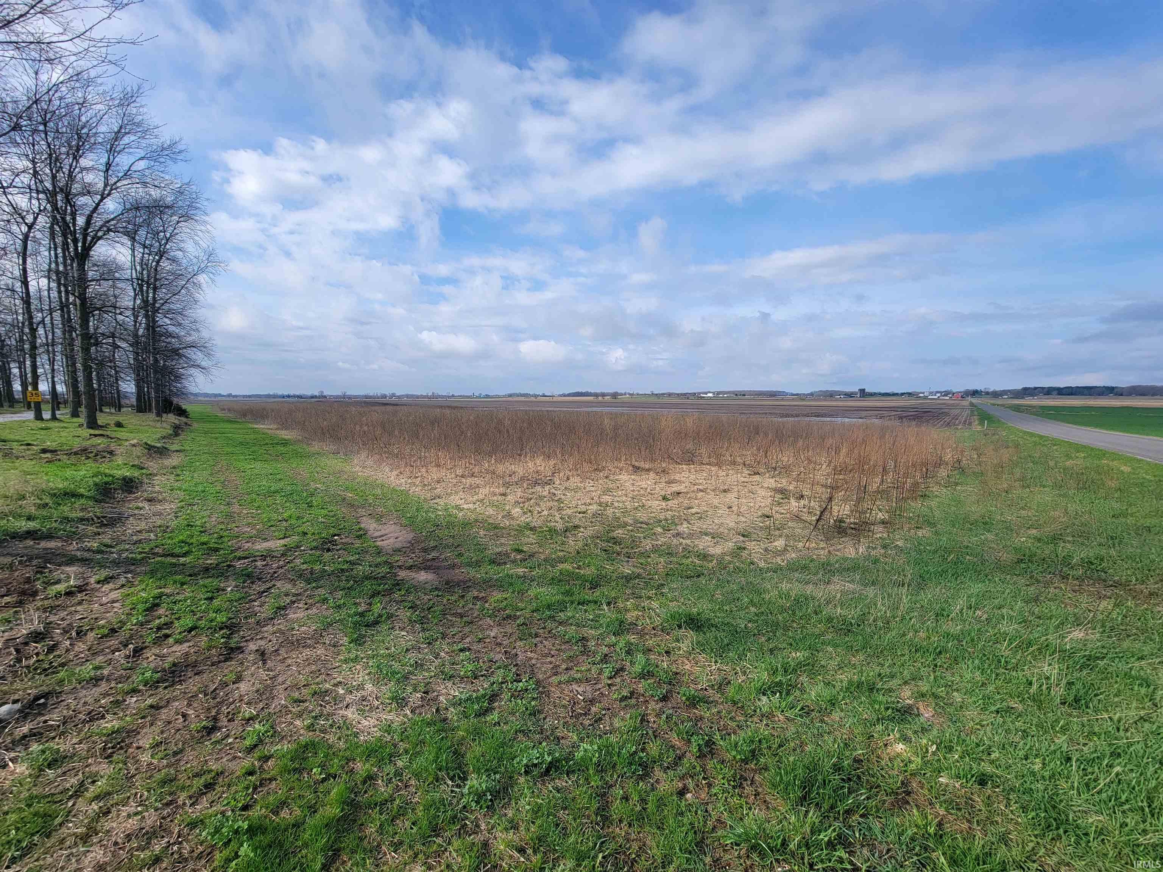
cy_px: 436
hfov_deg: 106.2
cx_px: 582
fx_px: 437
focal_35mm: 13
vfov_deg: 89.9
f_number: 2.2
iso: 50
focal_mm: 2.2
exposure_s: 1/1668
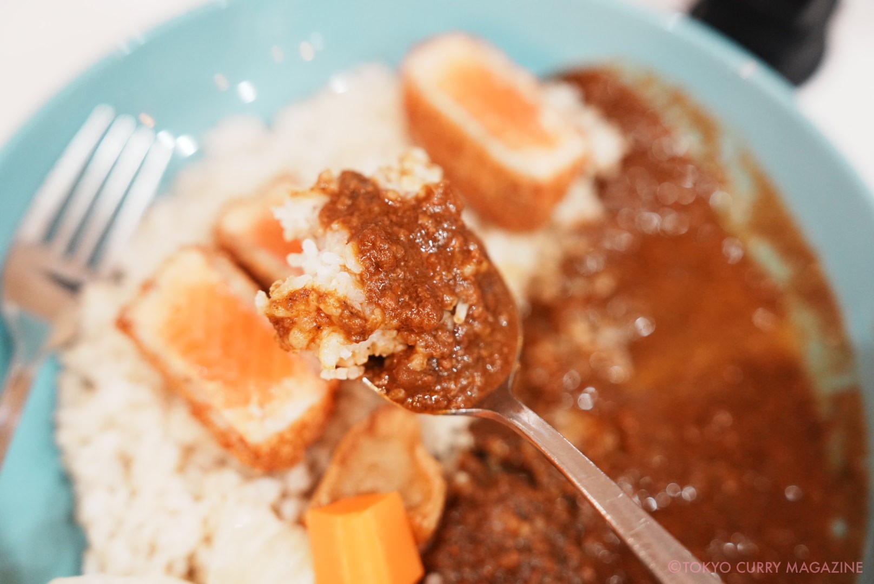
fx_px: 1215
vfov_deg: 27.0
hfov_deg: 39.6
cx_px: 437
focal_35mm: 50
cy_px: 292
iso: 4000
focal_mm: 50
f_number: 2.8
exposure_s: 1/200
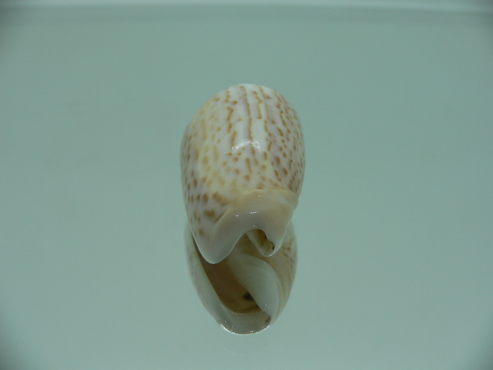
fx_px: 498
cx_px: 246
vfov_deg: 40.7
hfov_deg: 52.6
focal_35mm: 35
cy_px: 185
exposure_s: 1/80
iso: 80
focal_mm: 4.6
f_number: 2.8
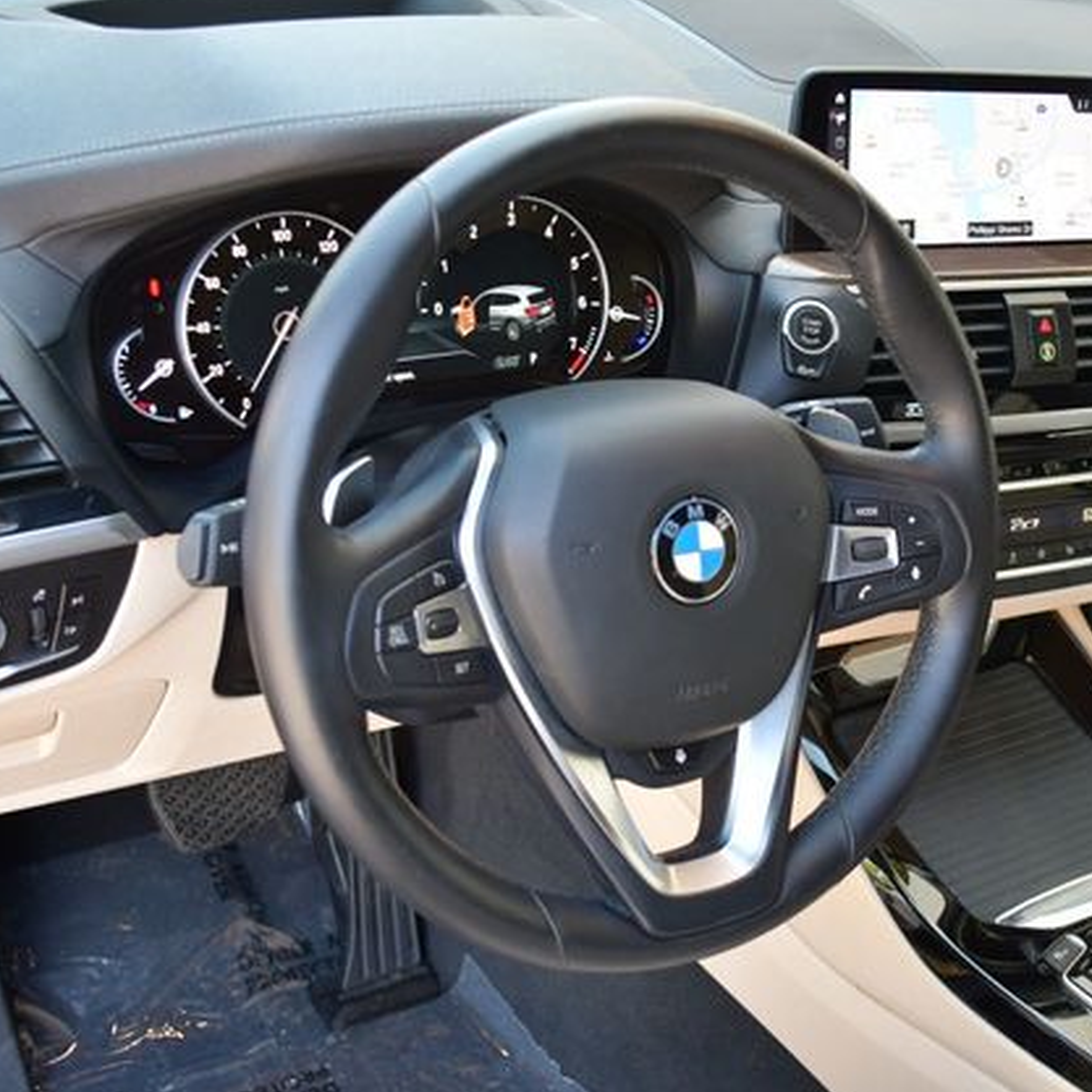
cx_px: 731
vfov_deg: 36.1
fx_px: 1677
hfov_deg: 35.7
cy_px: 542
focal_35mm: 47
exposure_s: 1/200
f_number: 3.5
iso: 800
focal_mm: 18
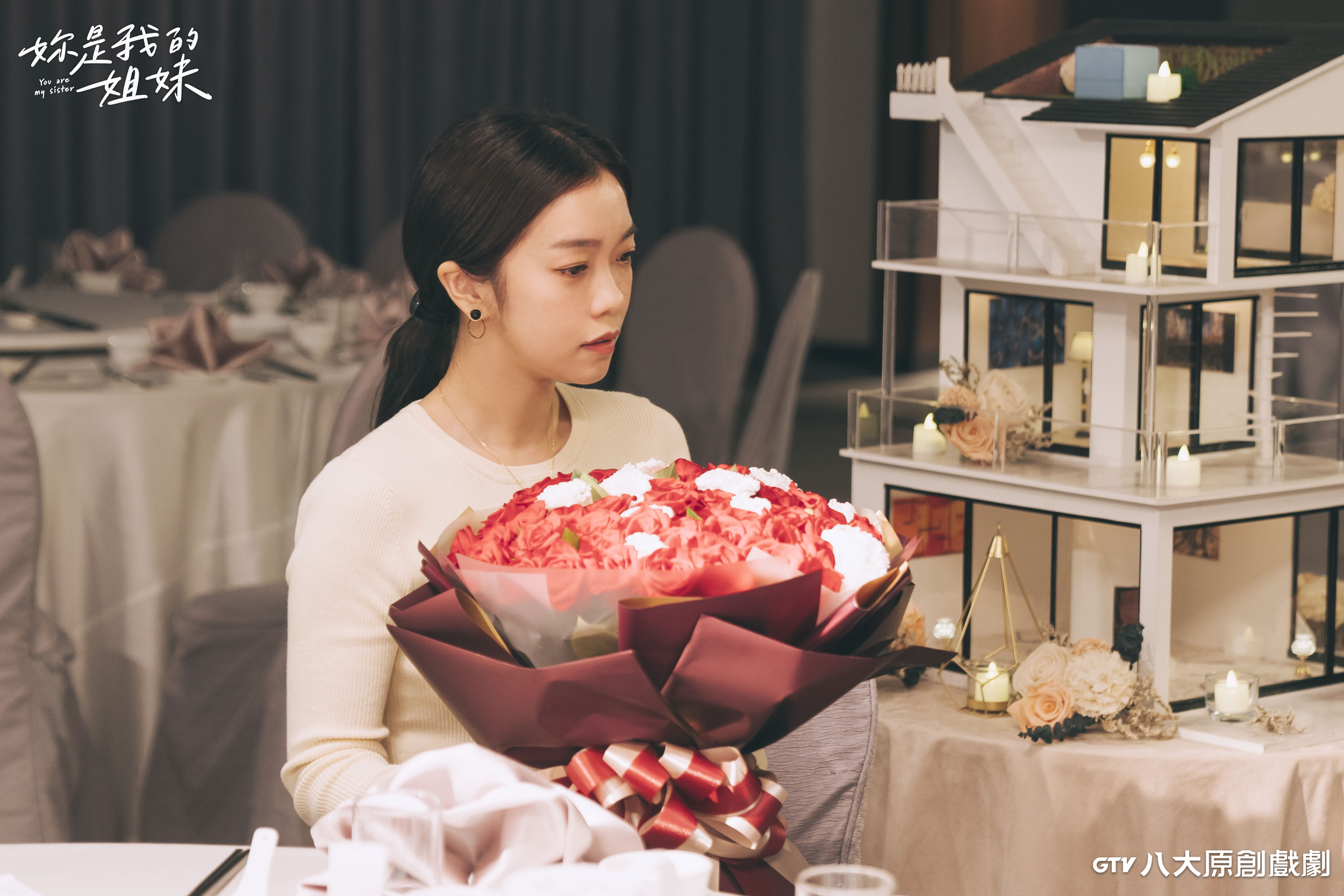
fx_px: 3360
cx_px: 672
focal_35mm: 90
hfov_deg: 22.6
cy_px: 448
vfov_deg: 15.2
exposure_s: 1/100
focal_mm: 60
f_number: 2.8
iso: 800
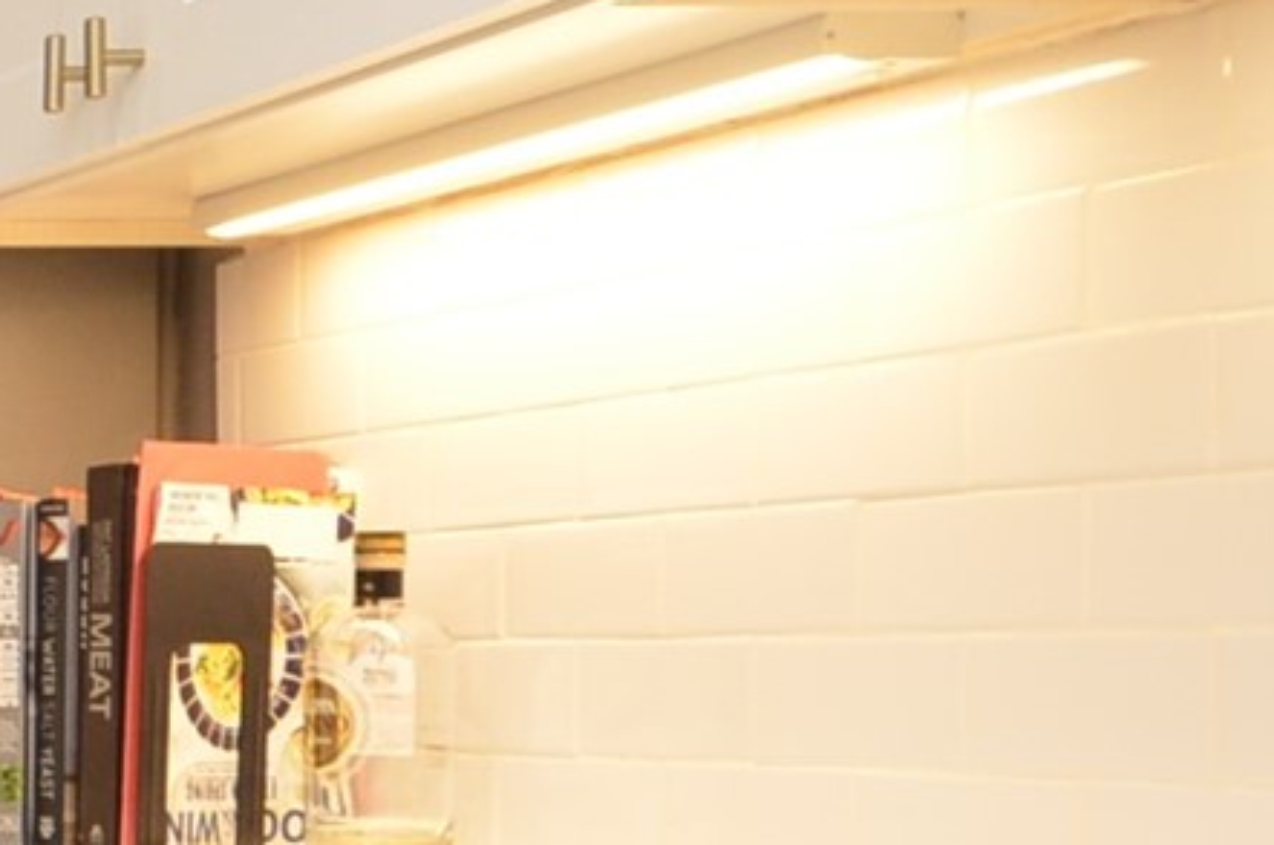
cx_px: -1567
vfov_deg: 18.3
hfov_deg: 16.4
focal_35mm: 74
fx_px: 2614
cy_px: 526
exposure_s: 1/60
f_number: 6.3
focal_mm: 10
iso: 720
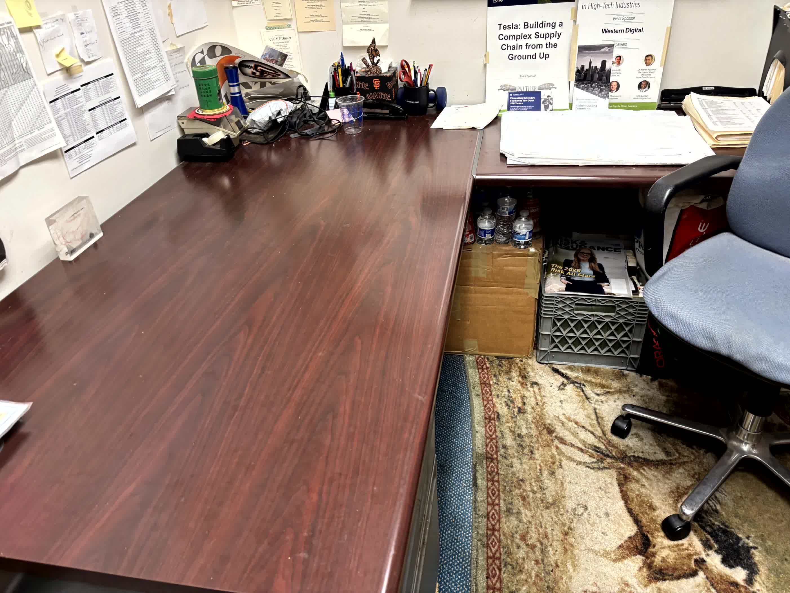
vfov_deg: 53.1
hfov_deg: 67.3
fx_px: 593
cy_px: 296
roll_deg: +3.7
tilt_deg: -32.6
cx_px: 395
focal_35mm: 26
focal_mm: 5.96
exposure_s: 1/60
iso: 200
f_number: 1.6
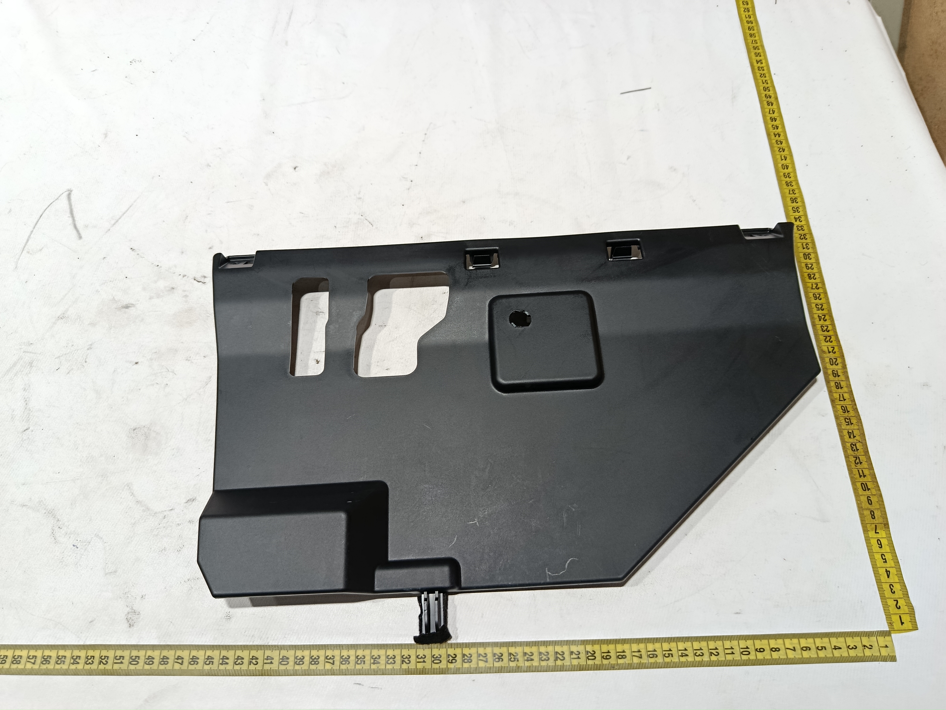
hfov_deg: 71.6
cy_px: 355
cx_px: 473
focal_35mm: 24
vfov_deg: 56.8
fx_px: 656
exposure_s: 1/120
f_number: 1.7
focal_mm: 5.24
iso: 235
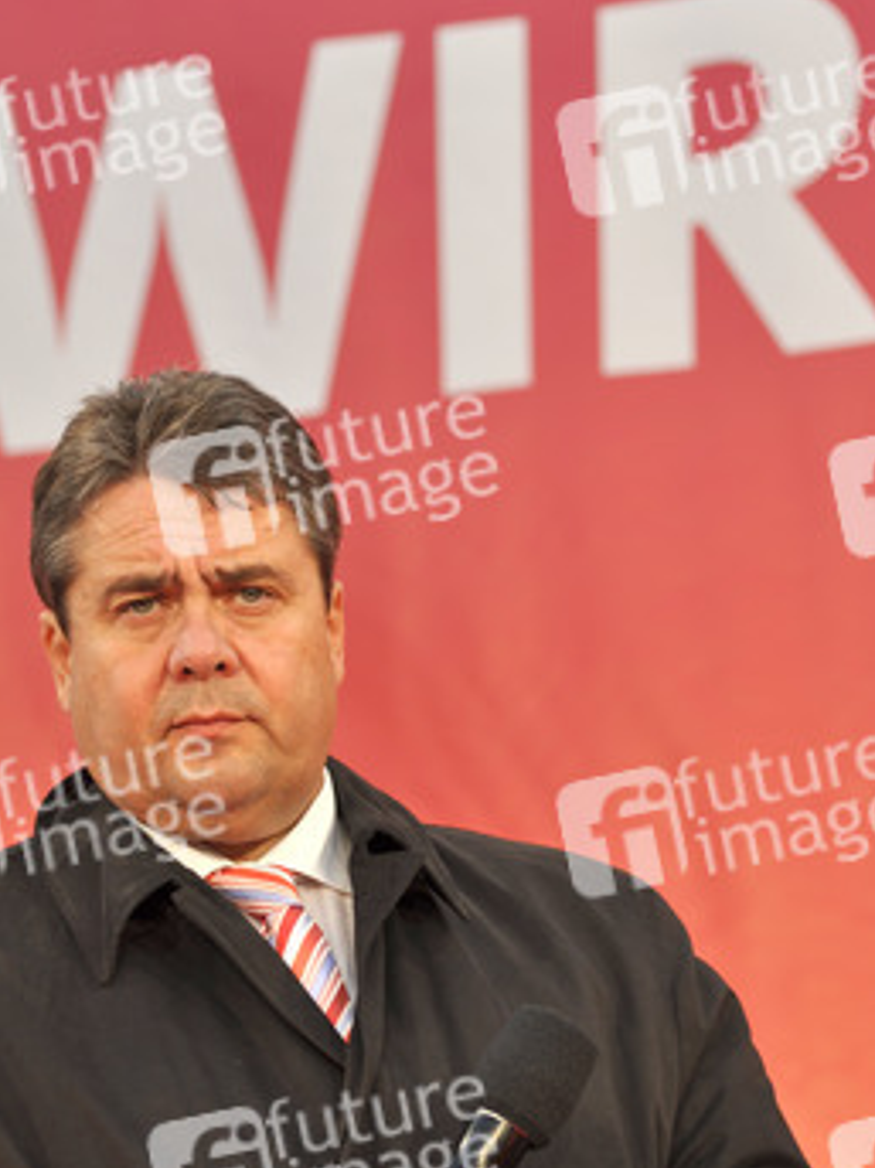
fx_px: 6576
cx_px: 424
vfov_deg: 10.1
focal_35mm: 195
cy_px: 647
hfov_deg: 7.6
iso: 200
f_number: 5.6
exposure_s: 1/125
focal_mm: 116
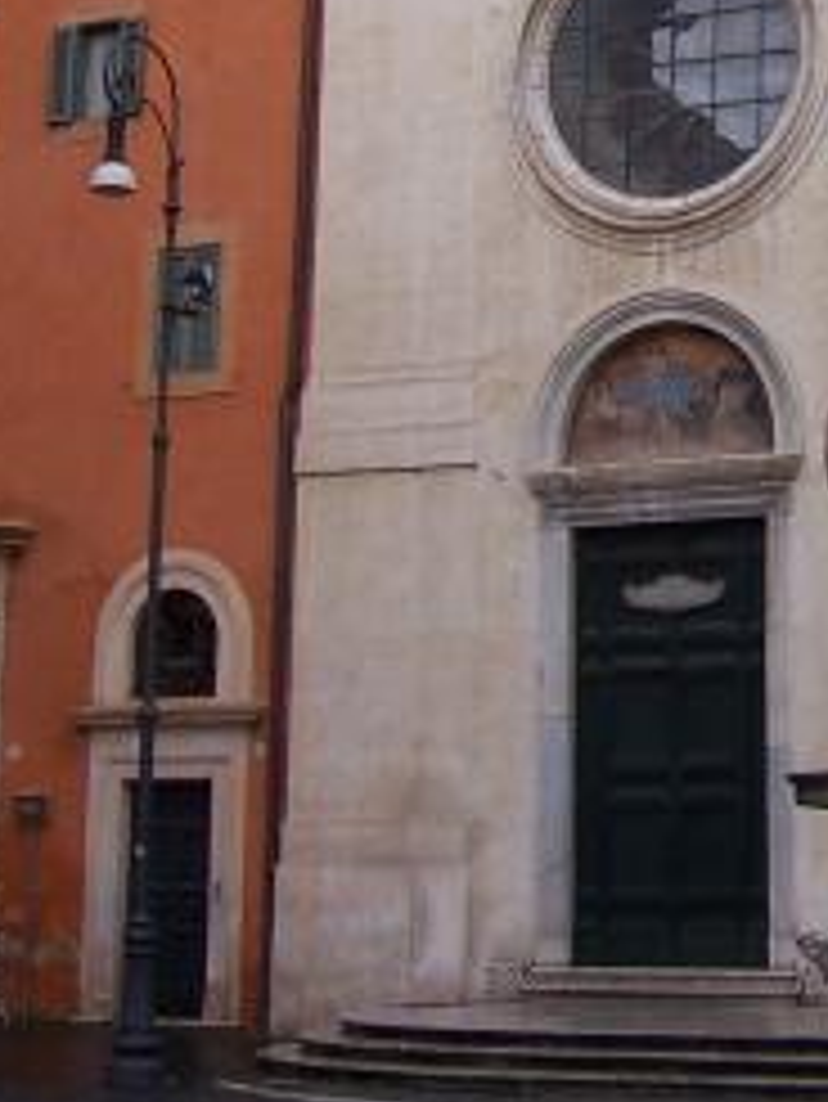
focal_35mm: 94
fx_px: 2995
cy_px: 238
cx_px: 904
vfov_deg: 20.6
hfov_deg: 15.3
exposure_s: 1/180
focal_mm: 6
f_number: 3
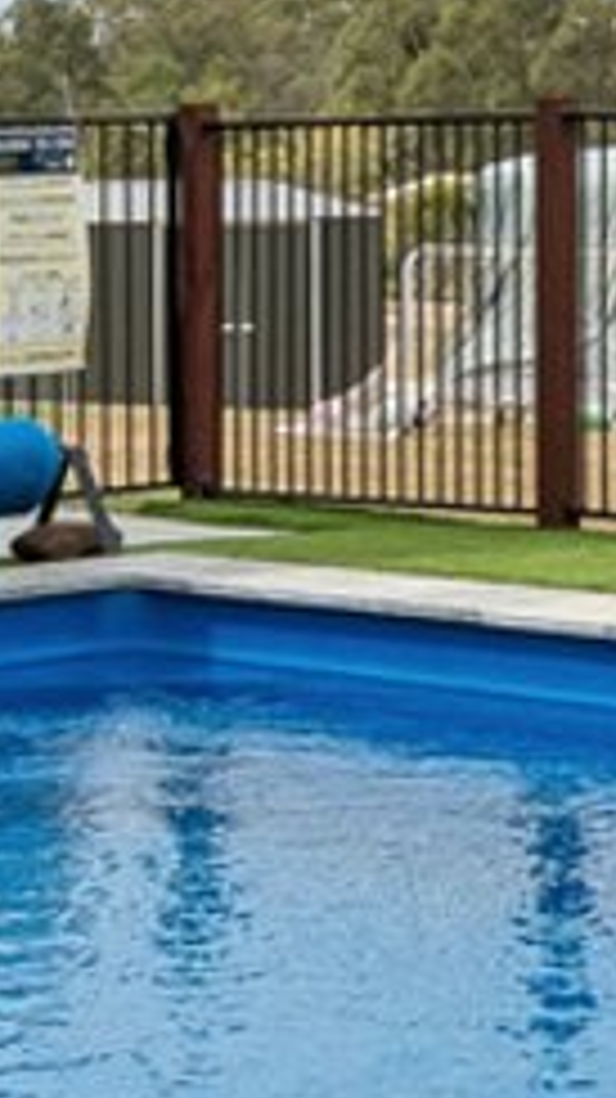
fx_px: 3838
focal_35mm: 132
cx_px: 1389
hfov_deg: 8.5
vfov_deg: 15.8
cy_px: -126
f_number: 8
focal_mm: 16
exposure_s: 1/1000
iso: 200
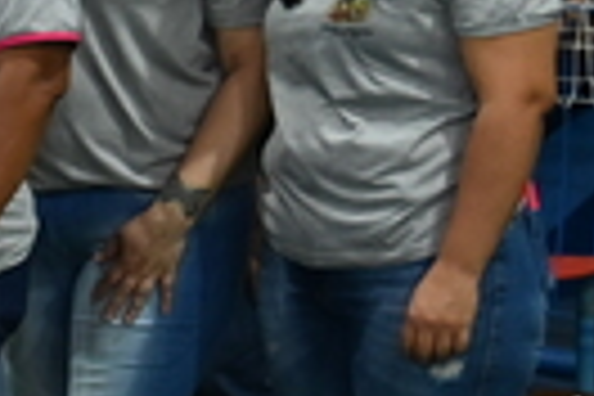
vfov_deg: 5.9
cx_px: -1224
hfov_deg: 7.7
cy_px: 259
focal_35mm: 232
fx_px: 3828
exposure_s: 1/60
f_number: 4
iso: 2000
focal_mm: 34
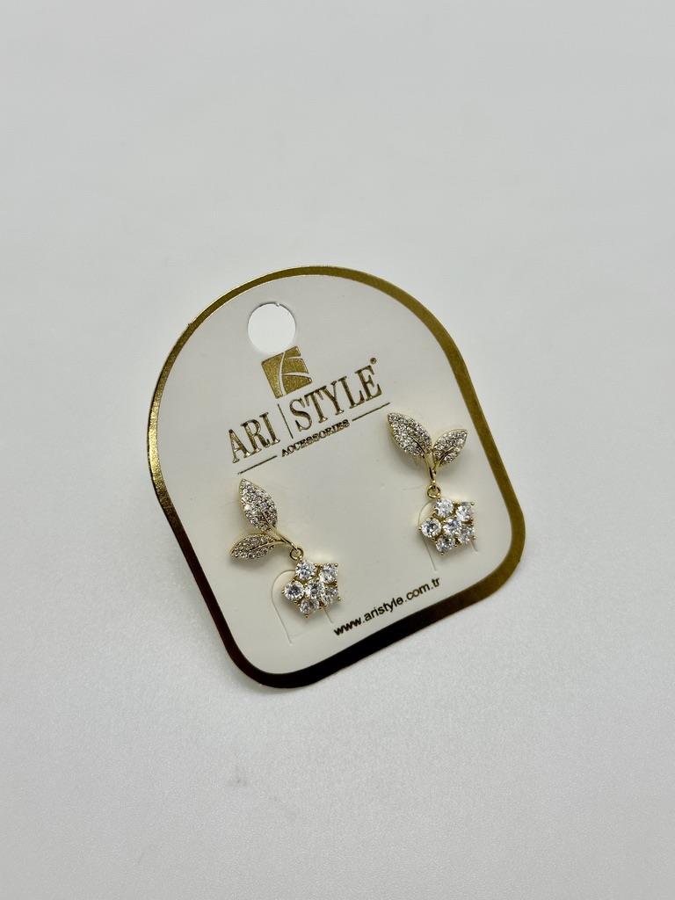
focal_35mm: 48
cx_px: 338
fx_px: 1248
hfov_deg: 30.3
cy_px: 450
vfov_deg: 39.7
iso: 64
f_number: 1.78
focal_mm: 6.86
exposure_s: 1/253
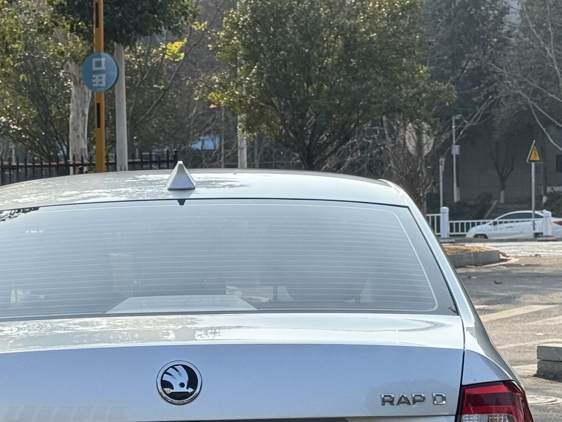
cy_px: 294
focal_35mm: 123
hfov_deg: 16.0
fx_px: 1997
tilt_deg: -1.6
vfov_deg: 12.0
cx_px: 183
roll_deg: +0.4
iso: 64
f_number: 1.78
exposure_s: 1/2179
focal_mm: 6.76
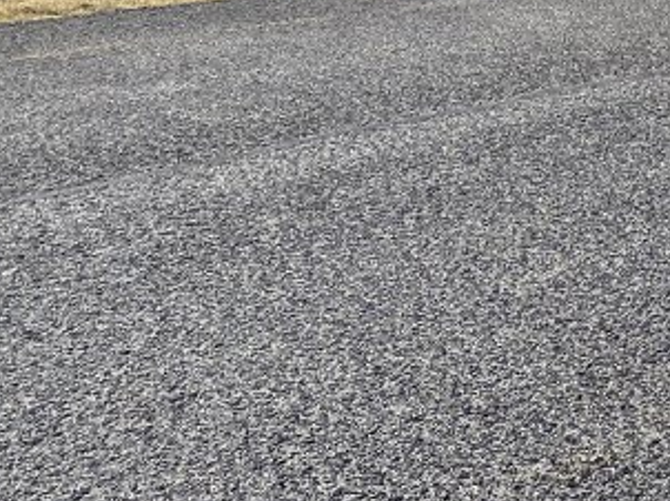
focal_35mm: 92
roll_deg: -1.0
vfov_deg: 15.9
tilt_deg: -13.0
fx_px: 1779
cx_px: 944
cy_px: 109
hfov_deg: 19.2
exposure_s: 1/1464
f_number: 1.8
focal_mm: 4.25
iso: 32
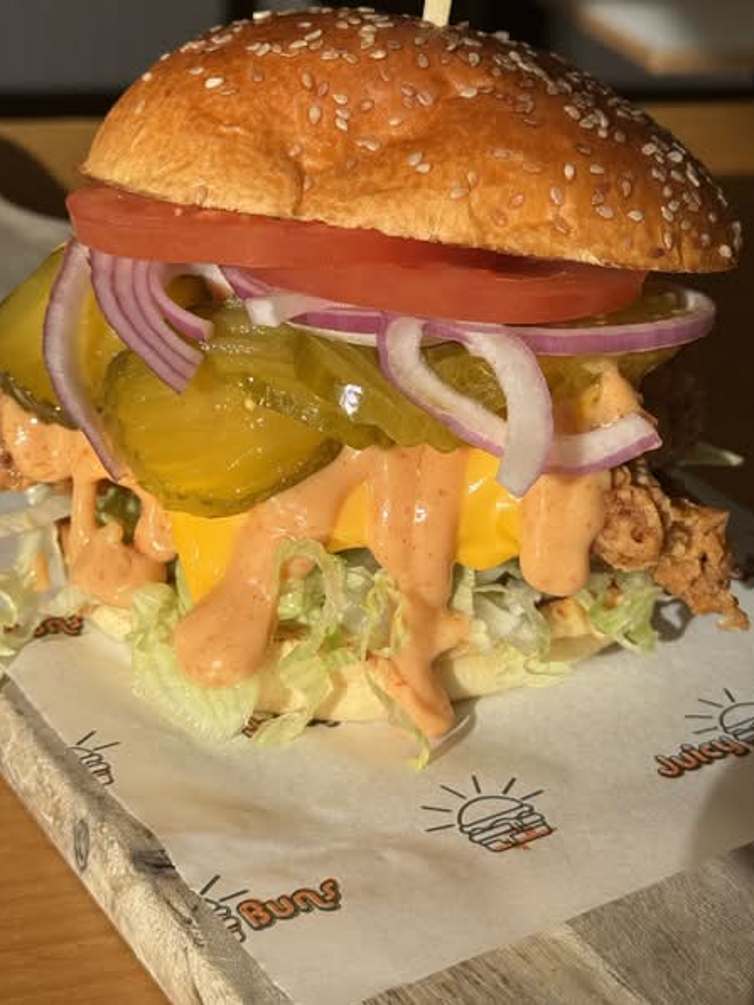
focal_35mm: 59
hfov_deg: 24.8
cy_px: 389
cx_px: 353
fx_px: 1714
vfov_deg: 32.6
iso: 80
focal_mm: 6.76
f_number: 1.78
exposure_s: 1/4329
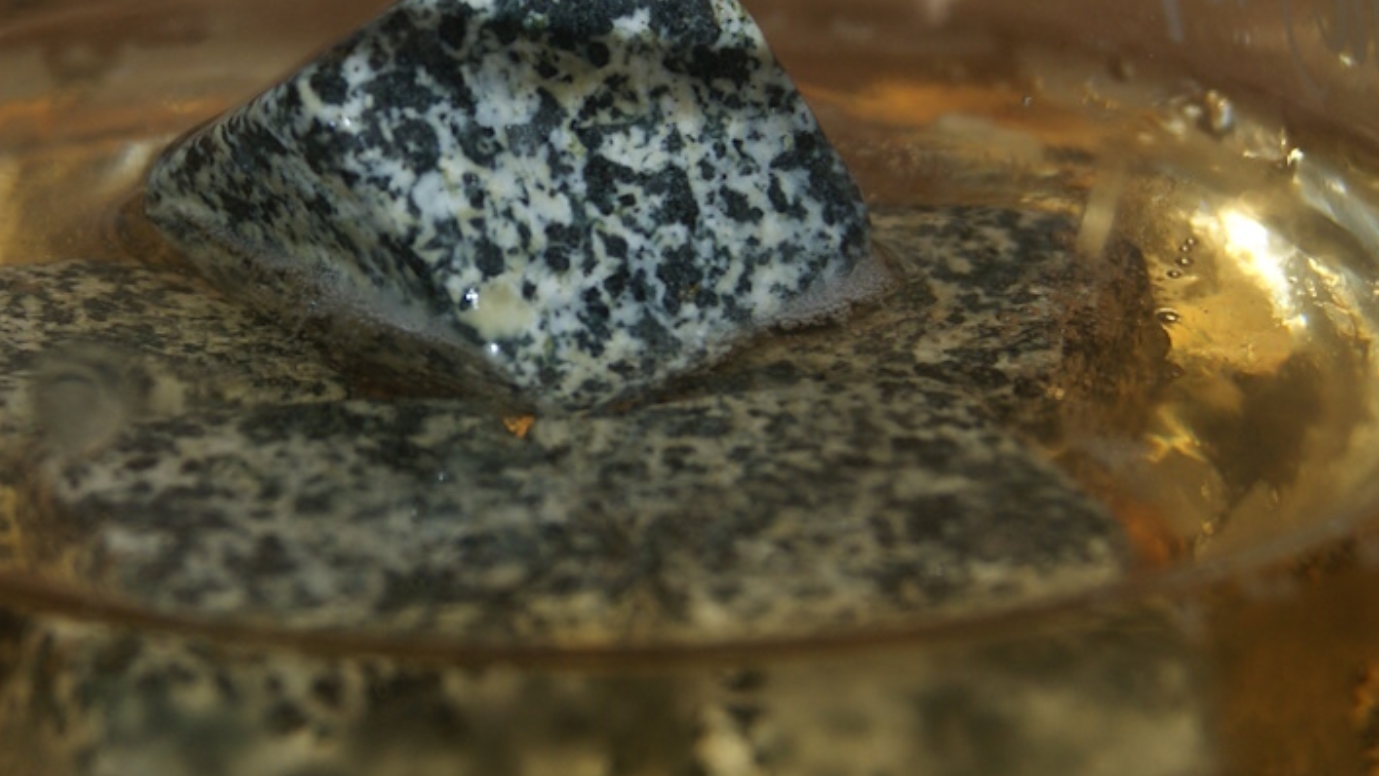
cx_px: 435
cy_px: 268
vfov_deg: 8.1
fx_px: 5465
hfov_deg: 14.4
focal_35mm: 149
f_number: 5.6
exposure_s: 1/60
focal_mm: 35
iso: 100
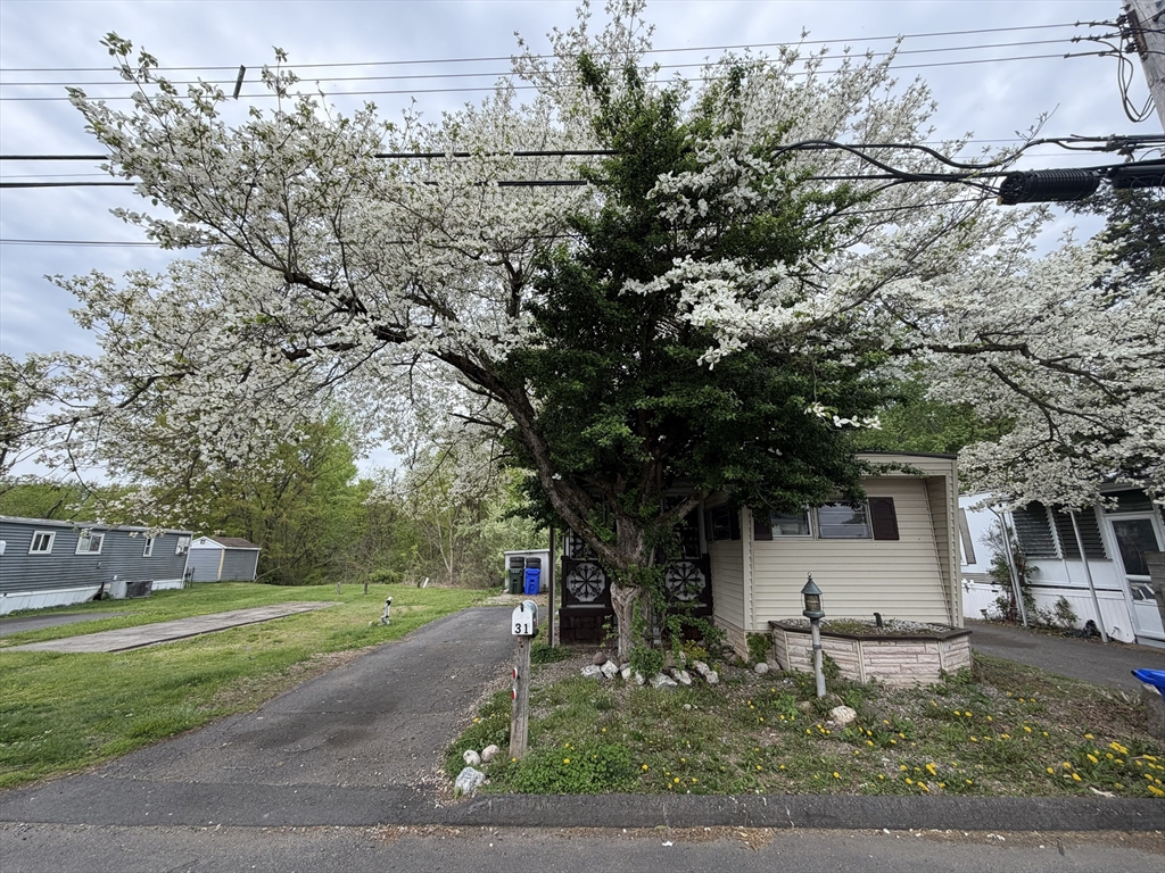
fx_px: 471
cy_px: 436
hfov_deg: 102.1
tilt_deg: +13.3
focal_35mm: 14
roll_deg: +0.4
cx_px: 582
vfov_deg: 85.7
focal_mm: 2.22
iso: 40
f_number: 2.2
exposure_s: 1/502
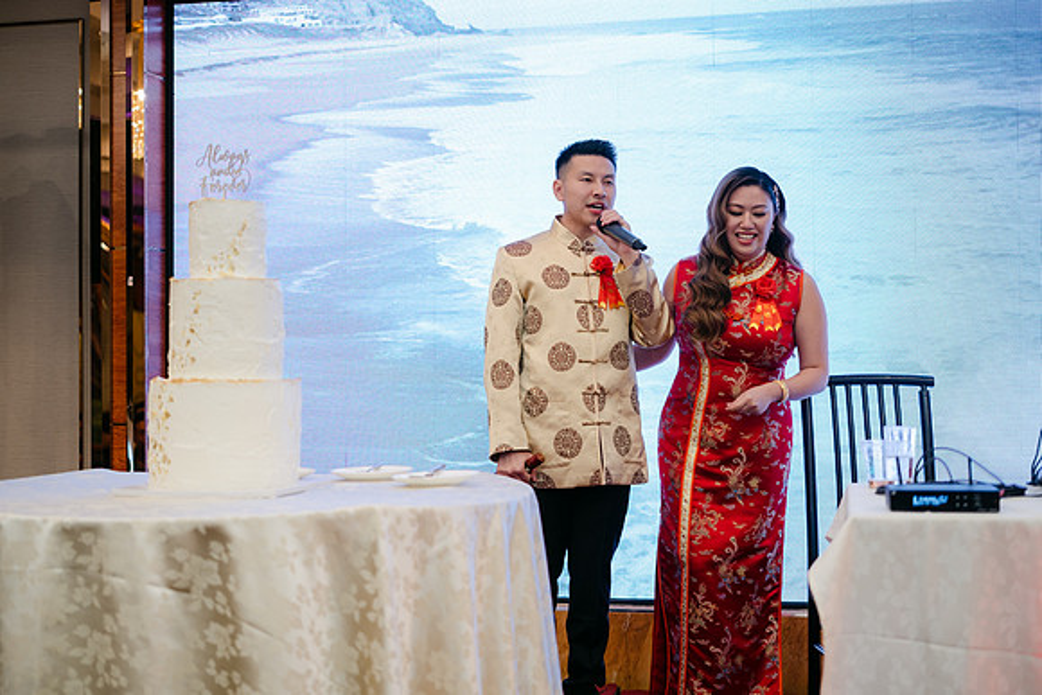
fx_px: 1470
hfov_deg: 39.0
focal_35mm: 51
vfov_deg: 26.6
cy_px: 348
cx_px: 521
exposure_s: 1/125
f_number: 1.4
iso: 200
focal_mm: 33
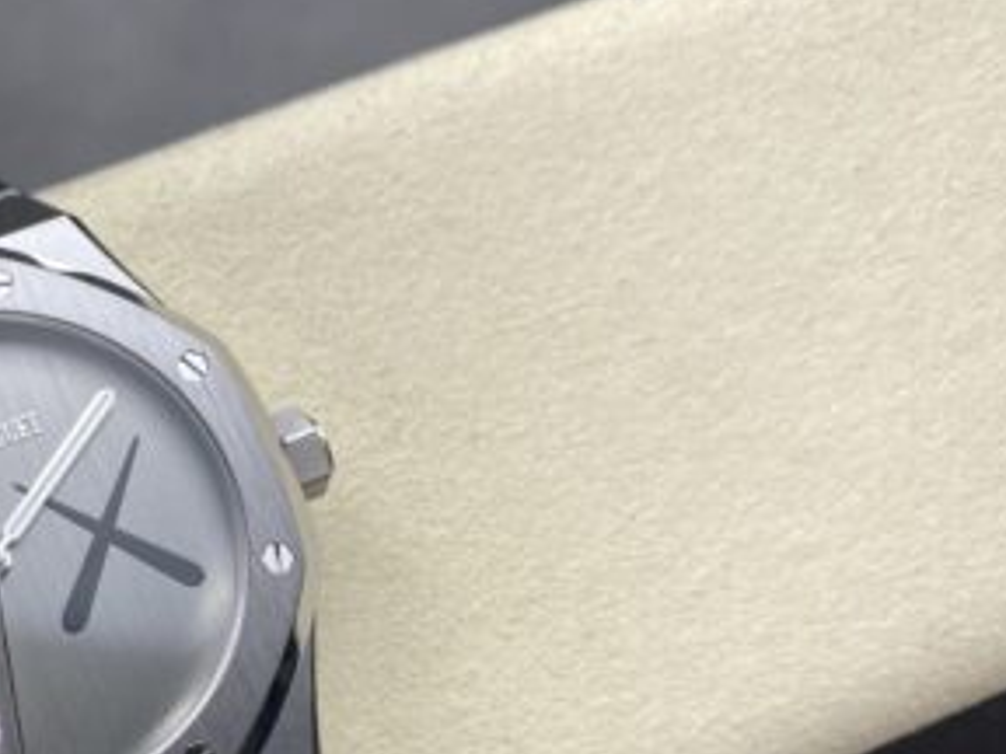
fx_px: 1511
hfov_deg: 34.9
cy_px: 593
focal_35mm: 52
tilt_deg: -76.7
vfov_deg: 27.5
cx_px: 119
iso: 32
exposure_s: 1/303
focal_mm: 4.25
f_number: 1.8
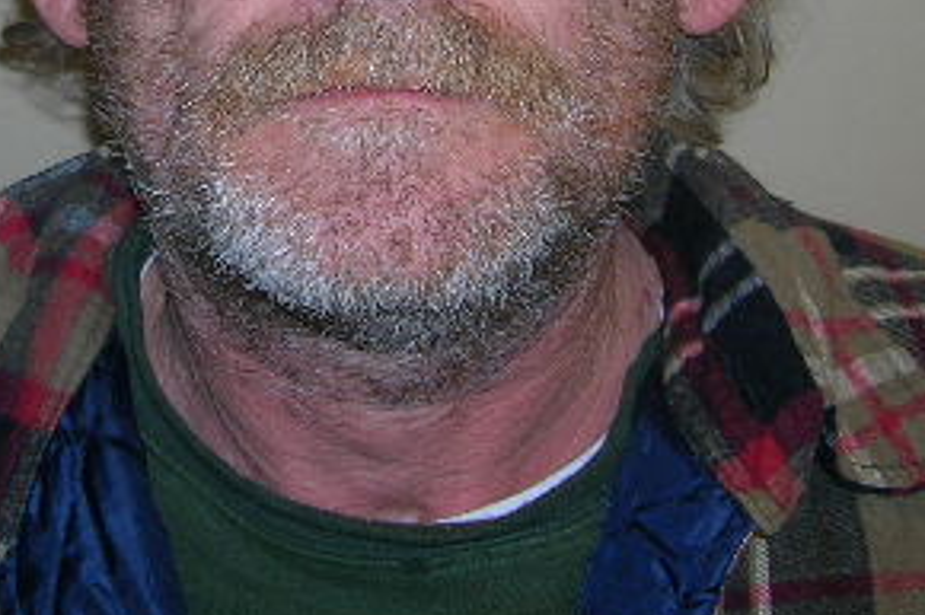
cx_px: 265
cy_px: -105
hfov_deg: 25.8
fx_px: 2003
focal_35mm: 78
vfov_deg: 16.8
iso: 50
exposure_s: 1/60.1
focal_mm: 5.7
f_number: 2.9
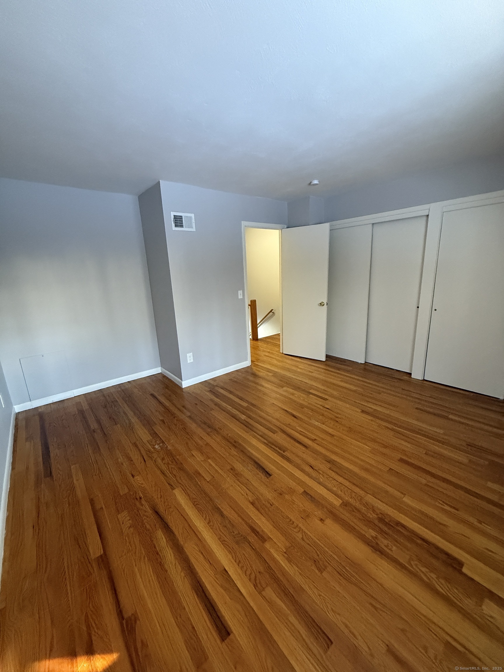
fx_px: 272
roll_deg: +2.1
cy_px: 336
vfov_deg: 102.1
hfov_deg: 85.7
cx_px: 252
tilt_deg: -13.6
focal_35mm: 14
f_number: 2.2
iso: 640
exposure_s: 1/60
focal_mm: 2.22
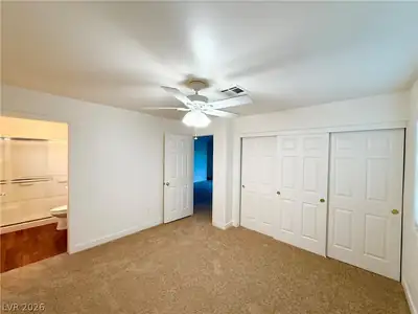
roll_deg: -0.7
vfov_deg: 85.7
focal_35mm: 14
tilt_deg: -0.9
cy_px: 157
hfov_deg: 102.1
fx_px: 169
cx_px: 209
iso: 250
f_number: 2.2
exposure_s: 1/120
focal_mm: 2.22
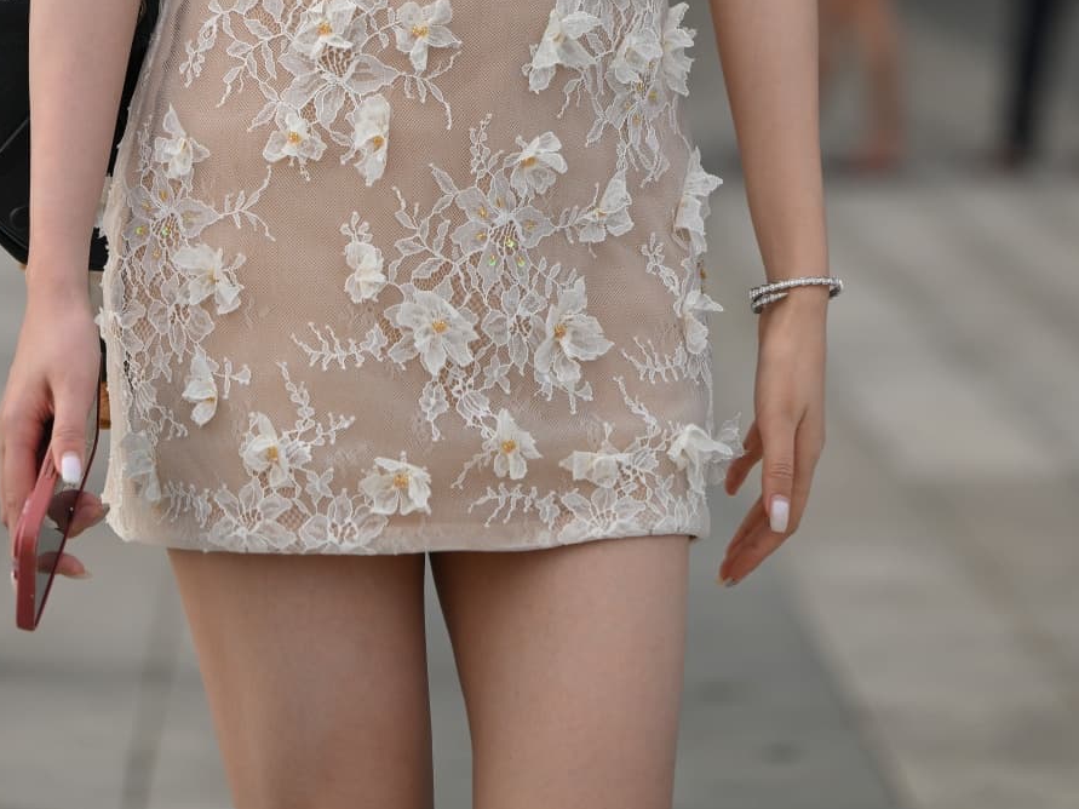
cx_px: 442
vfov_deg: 5.4
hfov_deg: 7.3
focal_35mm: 272
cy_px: -272
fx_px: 8477
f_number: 4
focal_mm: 140
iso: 125
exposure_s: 1/800
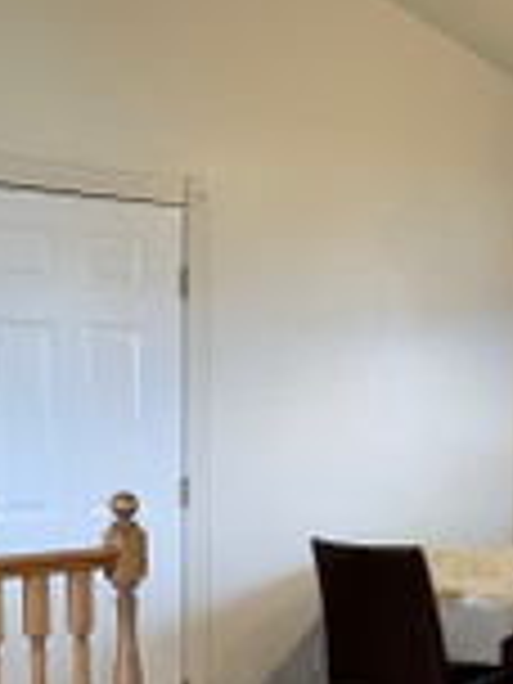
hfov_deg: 16.7
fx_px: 1620
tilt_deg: -5.2
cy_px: 526
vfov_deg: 23.6
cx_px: 711
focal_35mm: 82
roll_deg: -3.0
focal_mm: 4.25
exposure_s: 1/60
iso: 200
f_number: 1.8
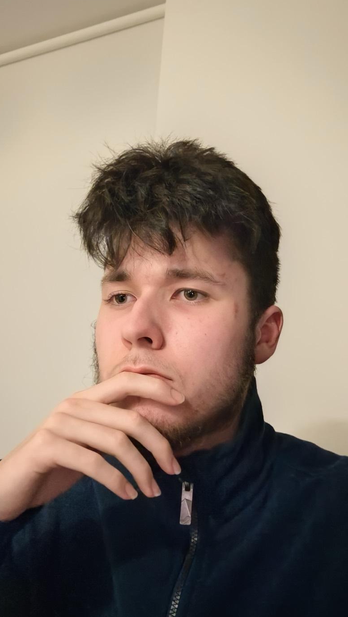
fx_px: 525
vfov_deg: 61.0
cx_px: 196
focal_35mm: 32
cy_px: 306
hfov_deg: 36.6
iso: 3337
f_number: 2.2
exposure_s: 1/11.1
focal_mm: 3.61
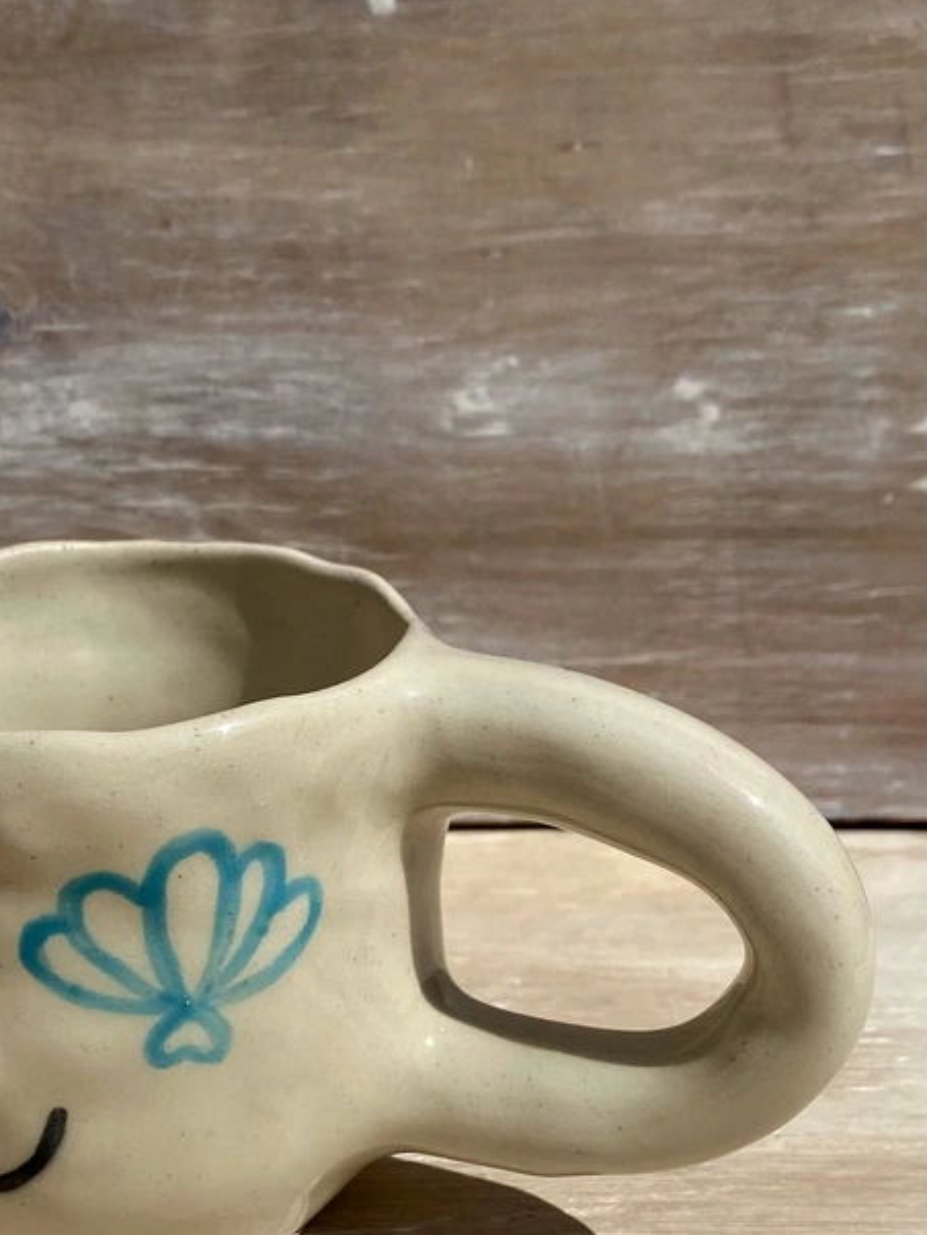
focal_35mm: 38
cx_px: 297
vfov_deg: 47.5
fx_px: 1356
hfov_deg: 37.3
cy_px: 894
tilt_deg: -21.8
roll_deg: +0.4
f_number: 1.8
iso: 32
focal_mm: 4.25
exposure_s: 1/8197
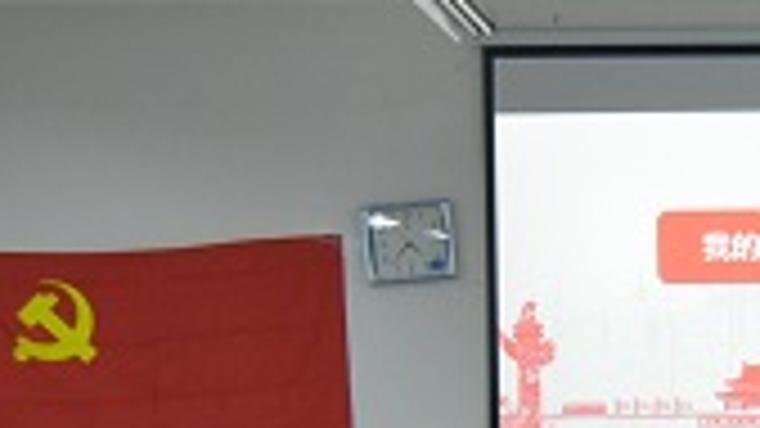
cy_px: 516
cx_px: 1039
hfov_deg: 13.8
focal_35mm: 149
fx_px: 3002
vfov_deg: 8.1
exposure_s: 1/200
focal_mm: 32
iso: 4000
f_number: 5.6
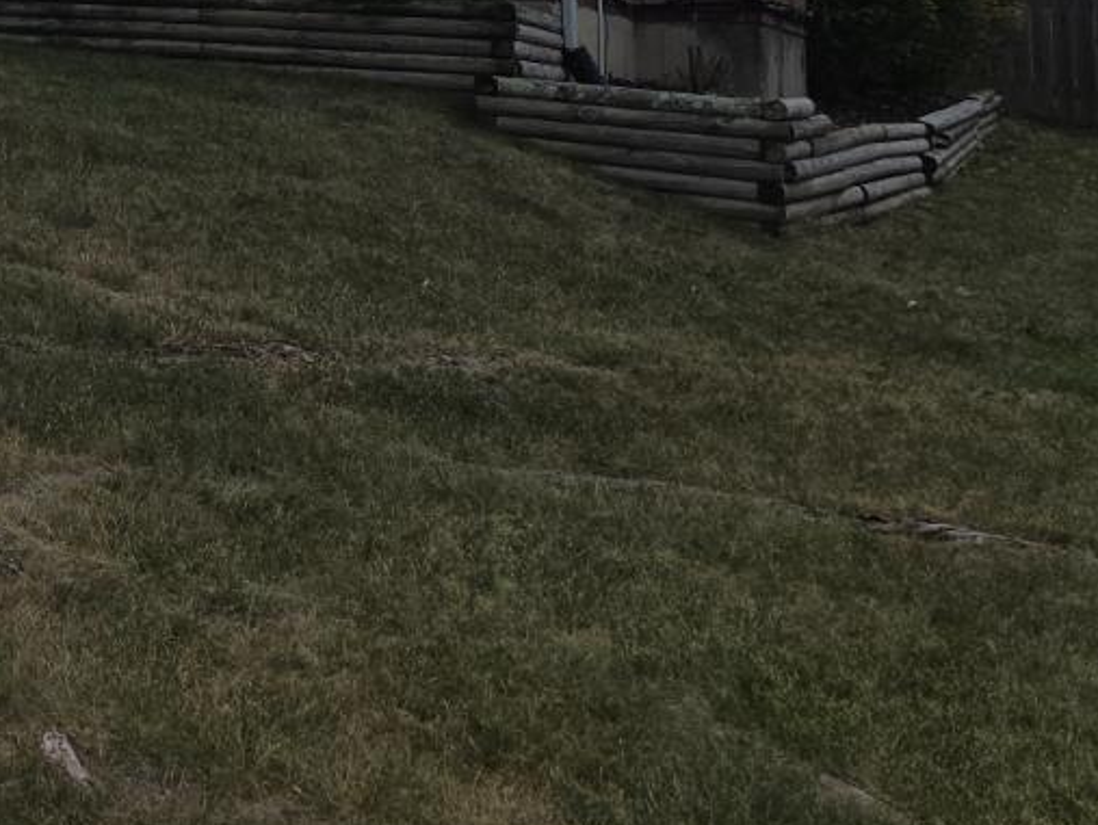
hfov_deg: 26.3
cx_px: -119
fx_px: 2158
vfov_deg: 19.7
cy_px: -285
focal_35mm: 68
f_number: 1.7
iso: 12
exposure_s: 1/588
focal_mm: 6.3
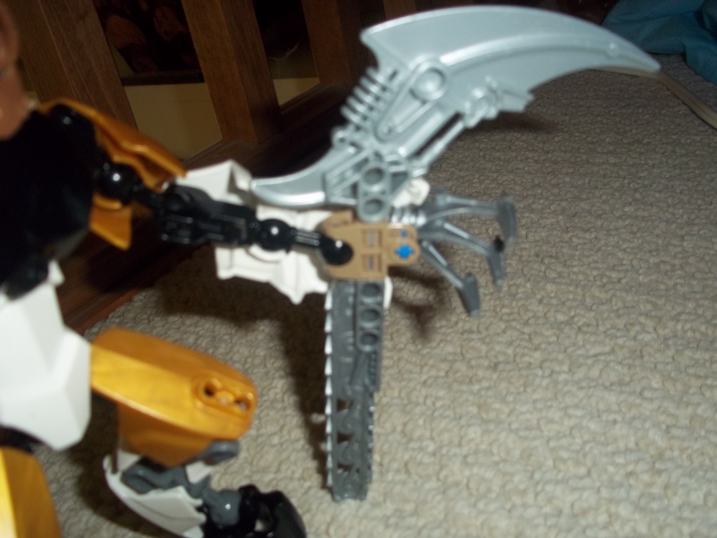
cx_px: 358
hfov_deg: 51.4
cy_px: 269
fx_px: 746
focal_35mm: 36
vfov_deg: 39.7
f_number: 3.1
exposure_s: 1/30
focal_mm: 6.5
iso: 160
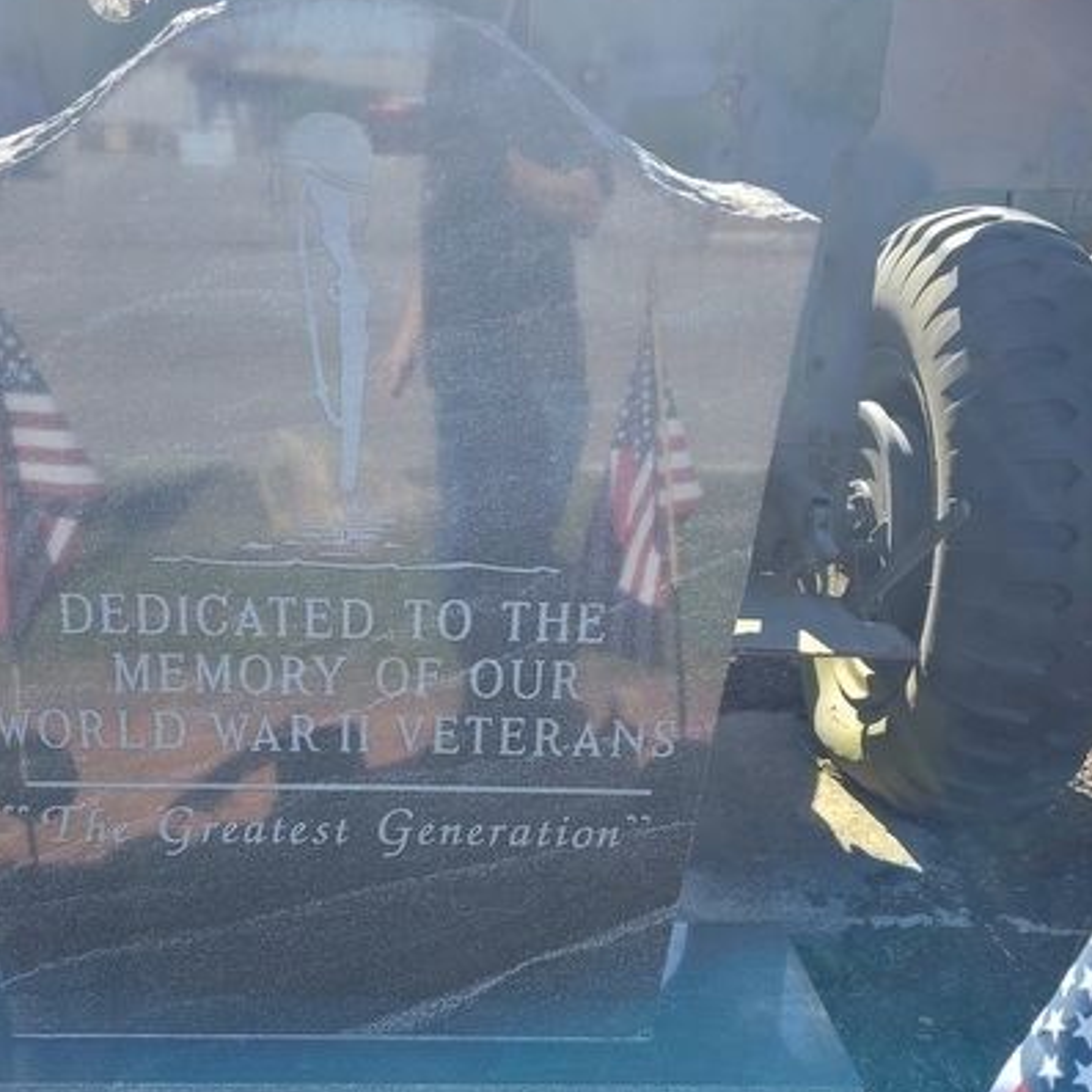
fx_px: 1463
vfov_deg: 40.6
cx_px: 435
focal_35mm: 41
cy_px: 696
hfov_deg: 40.7
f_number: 1.8
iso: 100
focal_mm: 5.56
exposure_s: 1/552
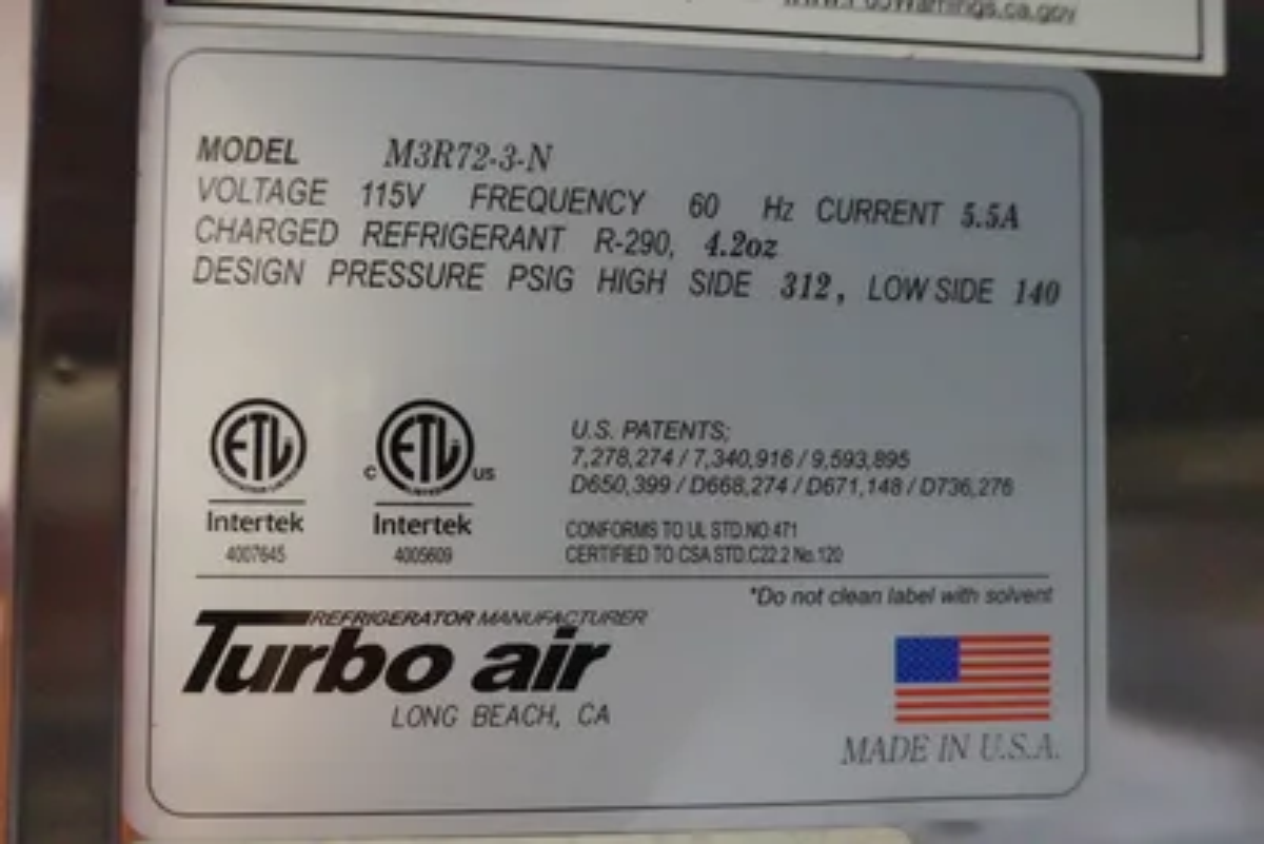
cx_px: 632
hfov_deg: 61.9
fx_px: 1054
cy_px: 422
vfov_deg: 43.6
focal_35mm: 30
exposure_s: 1/320
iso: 6400
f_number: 3.5
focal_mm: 11.29
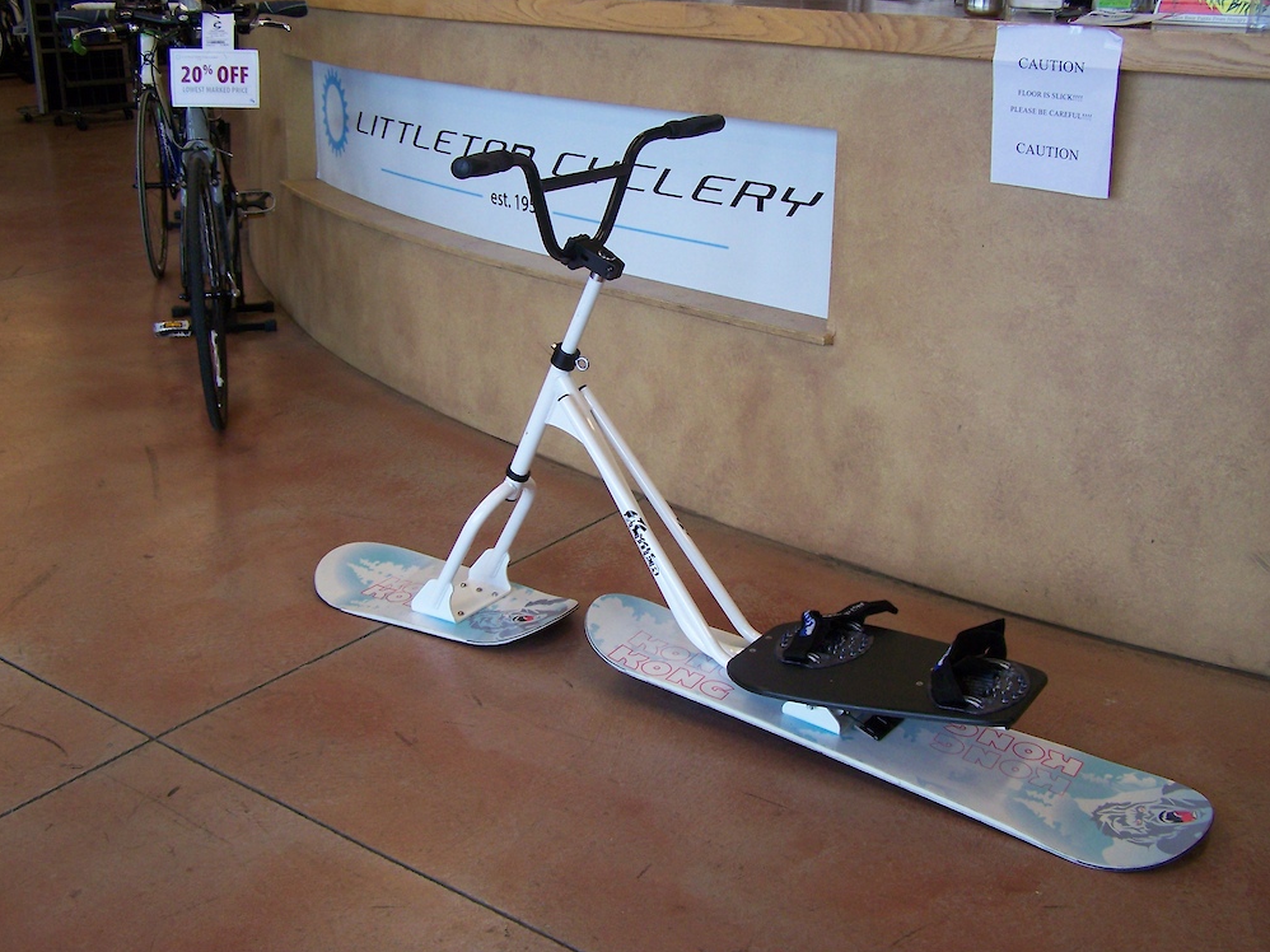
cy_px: 476
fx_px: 1430
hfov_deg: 47.9
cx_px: 646
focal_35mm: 39
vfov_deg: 36.8
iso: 160
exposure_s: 1/60
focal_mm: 6.3
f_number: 2.8
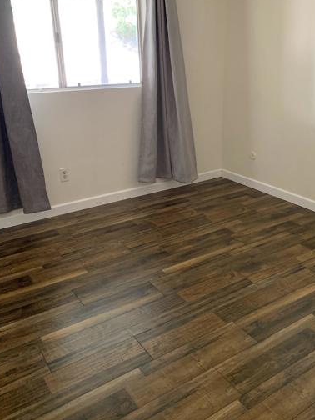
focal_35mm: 33
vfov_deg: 55.3
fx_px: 400
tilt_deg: -20.2
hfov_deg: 42.7
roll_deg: +1.9
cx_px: 191
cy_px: 194
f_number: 1.8
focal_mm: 4.25
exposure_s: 1/60
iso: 250
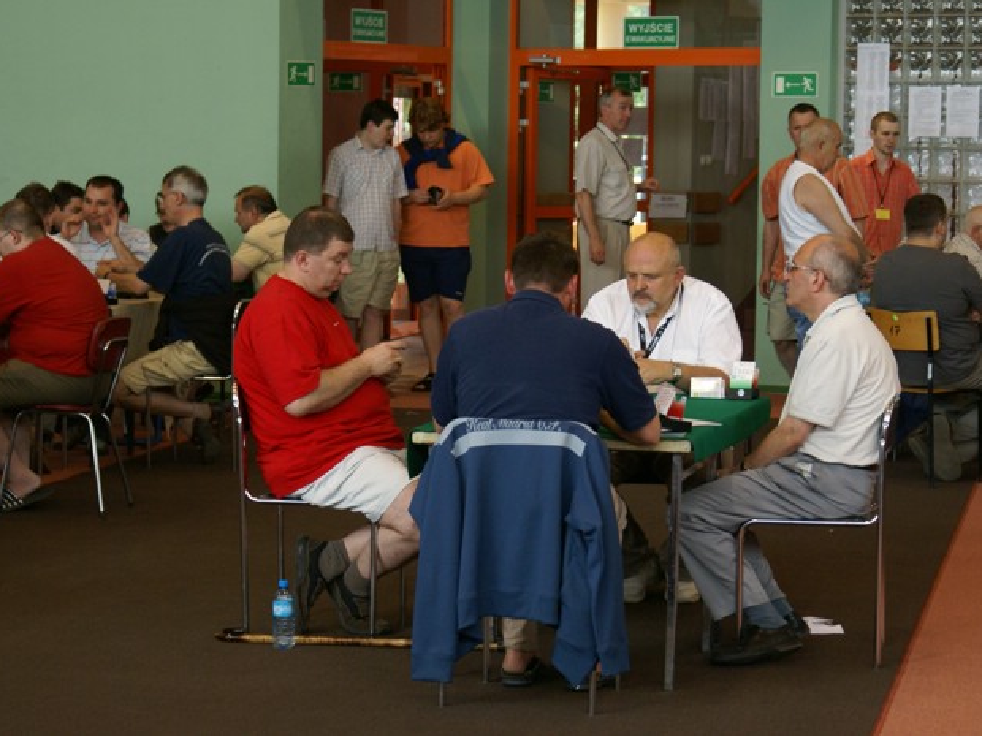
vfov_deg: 13.0
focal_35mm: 114
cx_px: 539
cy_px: 367
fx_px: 3234
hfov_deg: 17.3
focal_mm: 70
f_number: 5.6
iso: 400
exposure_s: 1/80
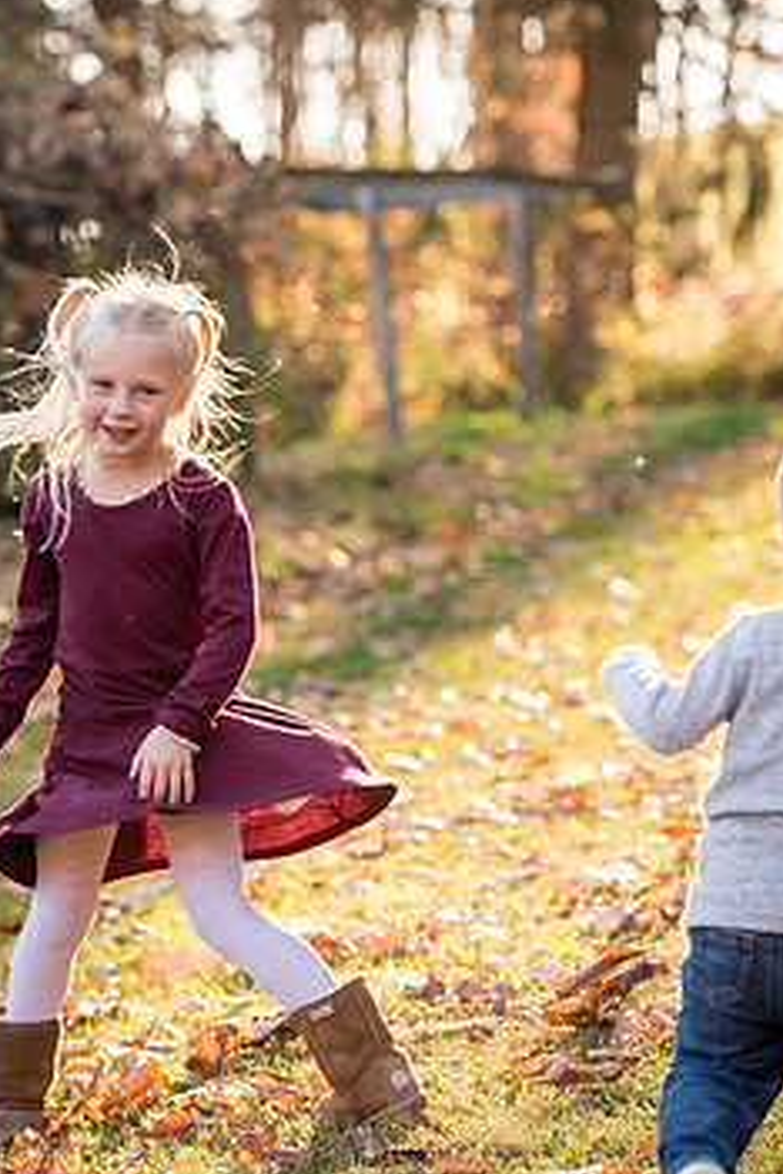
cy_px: 565
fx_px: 5024
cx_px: 355
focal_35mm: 154
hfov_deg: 8.9
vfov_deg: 13.3
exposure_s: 1/250
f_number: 5
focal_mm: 120
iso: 500
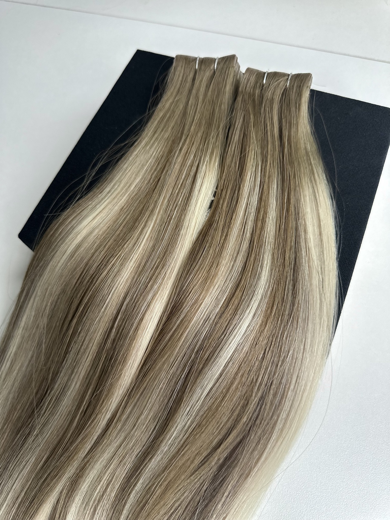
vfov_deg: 71.6
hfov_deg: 56.8
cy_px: 260
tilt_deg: -66.7
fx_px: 360
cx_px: 195
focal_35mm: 24
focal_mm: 6.86
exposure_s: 1/329
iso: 80
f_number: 1.78
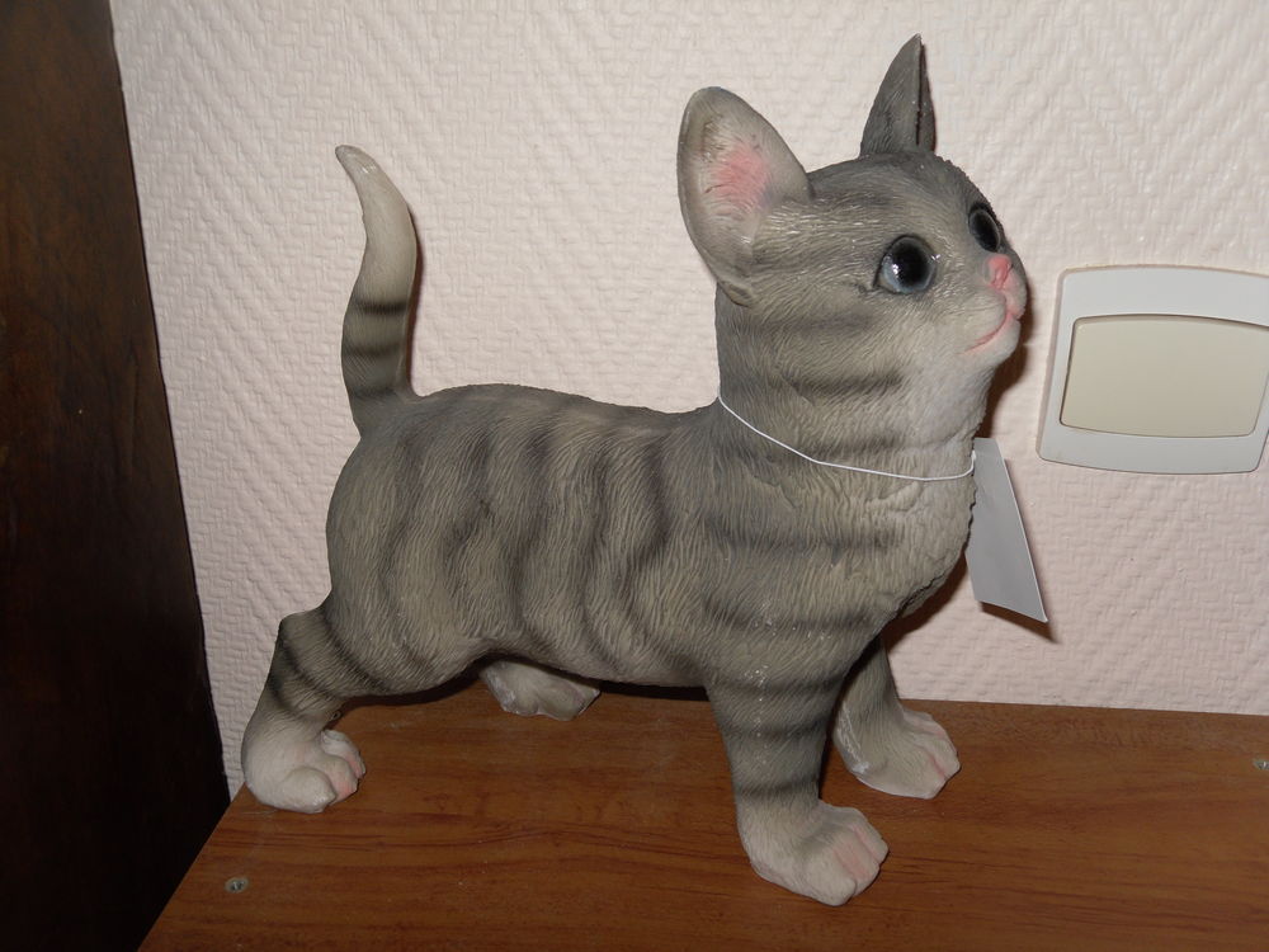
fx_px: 1283
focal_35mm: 35
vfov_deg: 40.7
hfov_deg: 52.6
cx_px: 634
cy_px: 476
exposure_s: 1/45
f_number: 3.5
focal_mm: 6.3
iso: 80
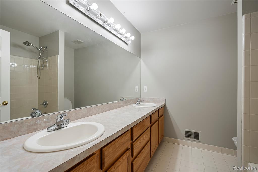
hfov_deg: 96.7
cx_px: 129
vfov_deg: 73.8
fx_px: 115
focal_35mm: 16
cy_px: 86
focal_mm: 16
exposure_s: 1/13
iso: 100
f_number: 4
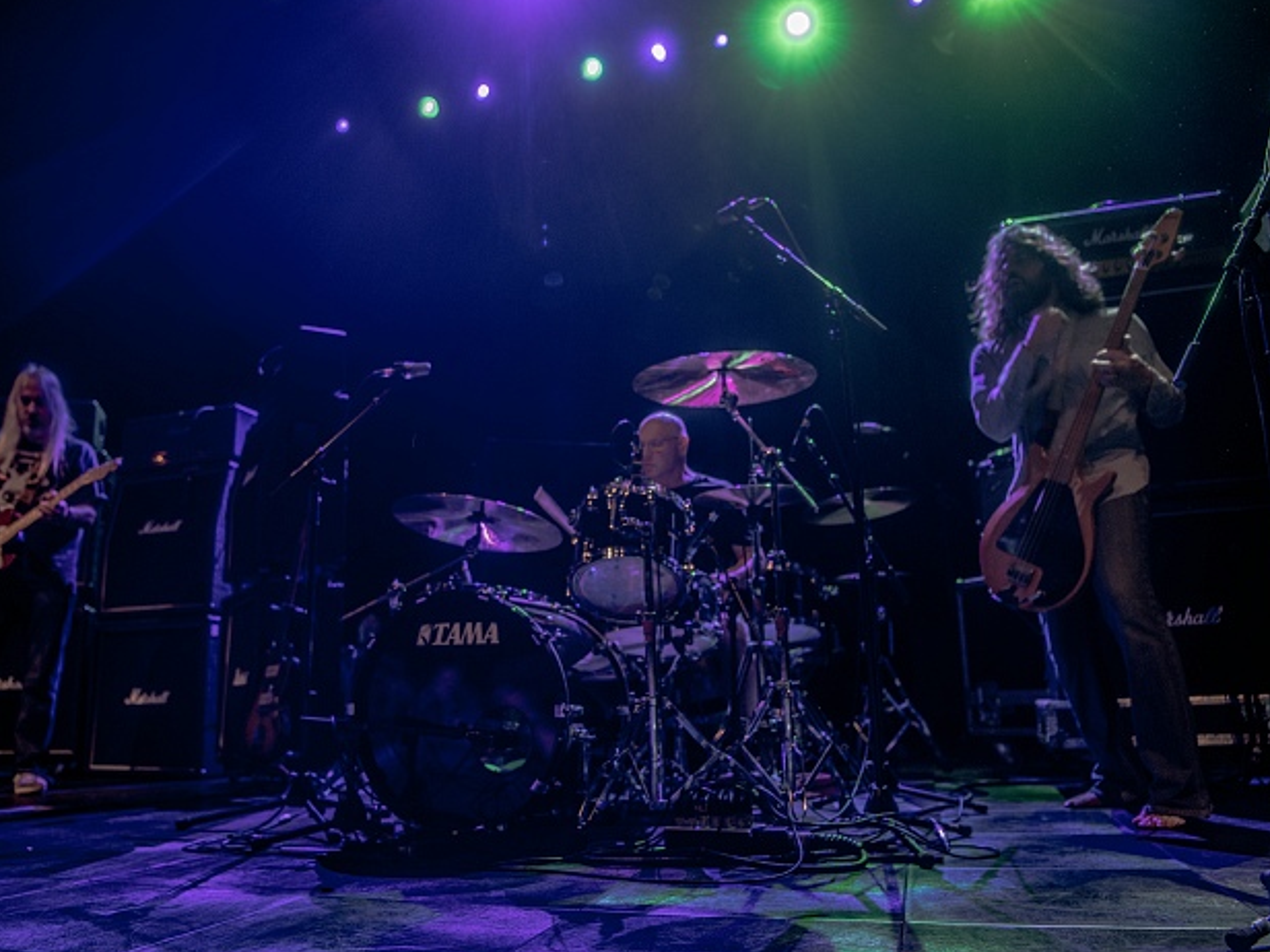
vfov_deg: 51.4
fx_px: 991
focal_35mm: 27
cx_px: 575
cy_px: 481
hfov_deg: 65.2
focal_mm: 24
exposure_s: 1/100
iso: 560
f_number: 3.2
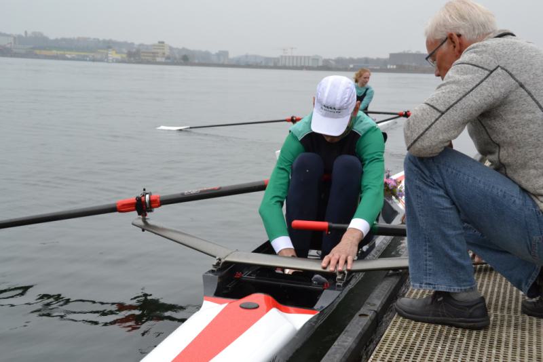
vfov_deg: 25.8
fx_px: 792
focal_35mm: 52
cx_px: 272
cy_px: 181
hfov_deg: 37.8
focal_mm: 35
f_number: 10
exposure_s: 1/400
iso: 800
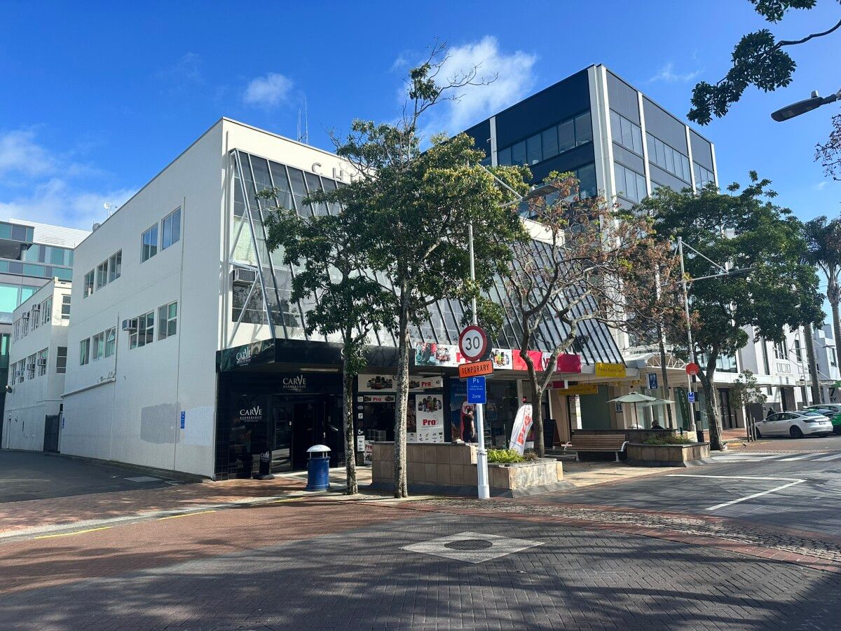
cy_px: 316
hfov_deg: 71.6
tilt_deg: +9.8
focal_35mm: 24
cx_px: 420
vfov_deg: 56.8
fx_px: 583
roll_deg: +2.9
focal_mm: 6.86
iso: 80
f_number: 1.78
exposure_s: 1/2028
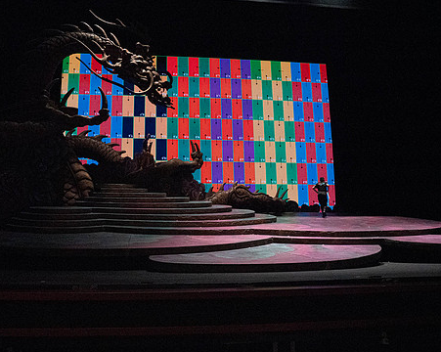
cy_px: 180
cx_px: 178
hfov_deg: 60.0
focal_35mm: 29
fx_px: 378
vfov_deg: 49.9
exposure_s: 1/400
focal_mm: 24
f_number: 9
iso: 25600
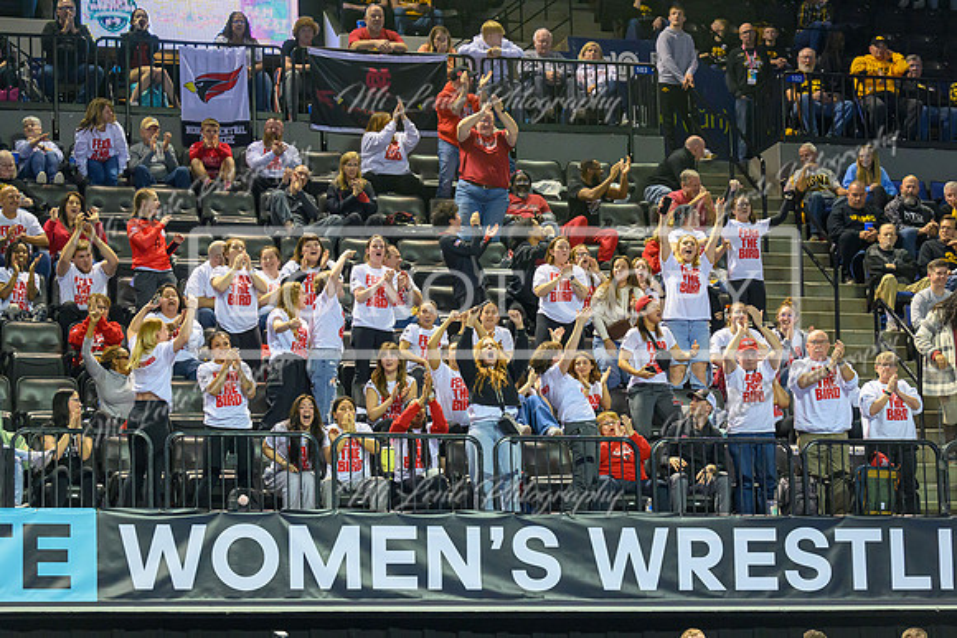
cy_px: 426
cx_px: 477
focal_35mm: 115
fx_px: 3053
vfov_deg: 11.9
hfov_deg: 17.8
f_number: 2.8
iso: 3200
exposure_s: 1/800
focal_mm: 86
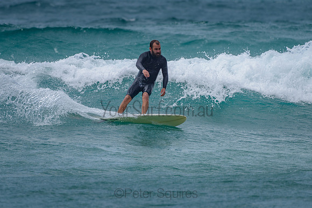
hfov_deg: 3.4
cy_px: 94
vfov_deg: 2.2
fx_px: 5313
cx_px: 133
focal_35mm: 613
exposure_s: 1/2000
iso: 140
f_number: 5.6
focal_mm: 500
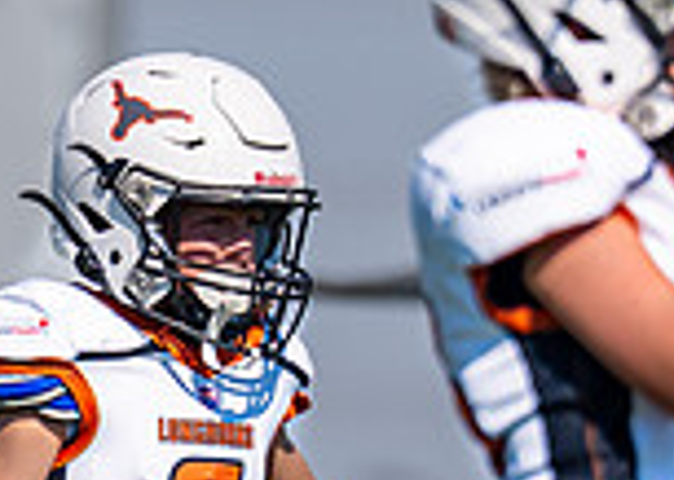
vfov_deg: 1.1
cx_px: 84
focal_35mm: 1265
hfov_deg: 1.6
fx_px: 24193
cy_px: 617
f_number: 2.8
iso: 100
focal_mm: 200
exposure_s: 1/3200
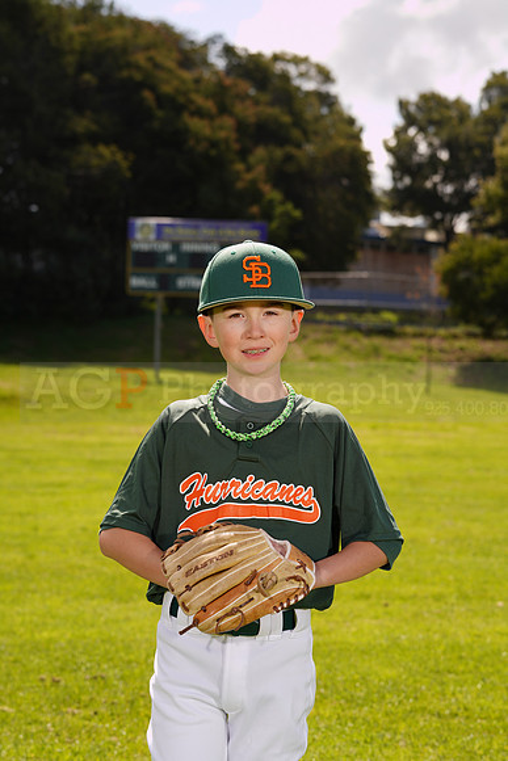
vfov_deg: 20.4
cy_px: 380
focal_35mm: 100
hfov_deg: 13.7
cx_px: 254
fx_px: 2115
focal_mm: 100
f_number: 9
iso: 80
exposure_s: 1/160
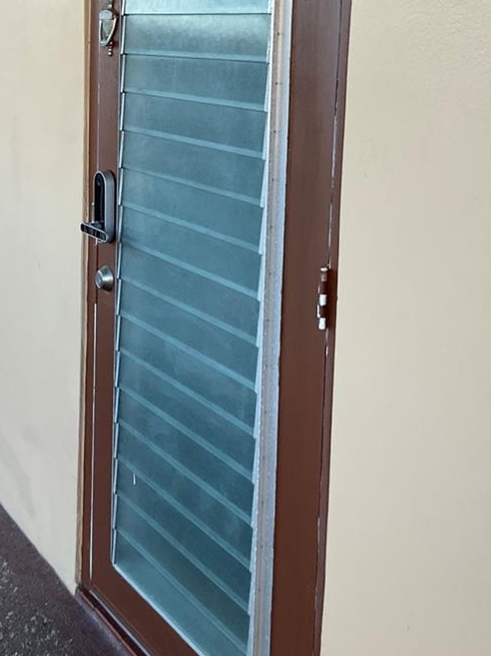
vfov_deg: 35.4
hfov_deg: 27.3
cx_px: 157
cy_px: 163
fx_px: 1003
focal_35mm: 53
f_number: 1.8
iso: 20
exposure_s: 1/120
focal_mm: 3
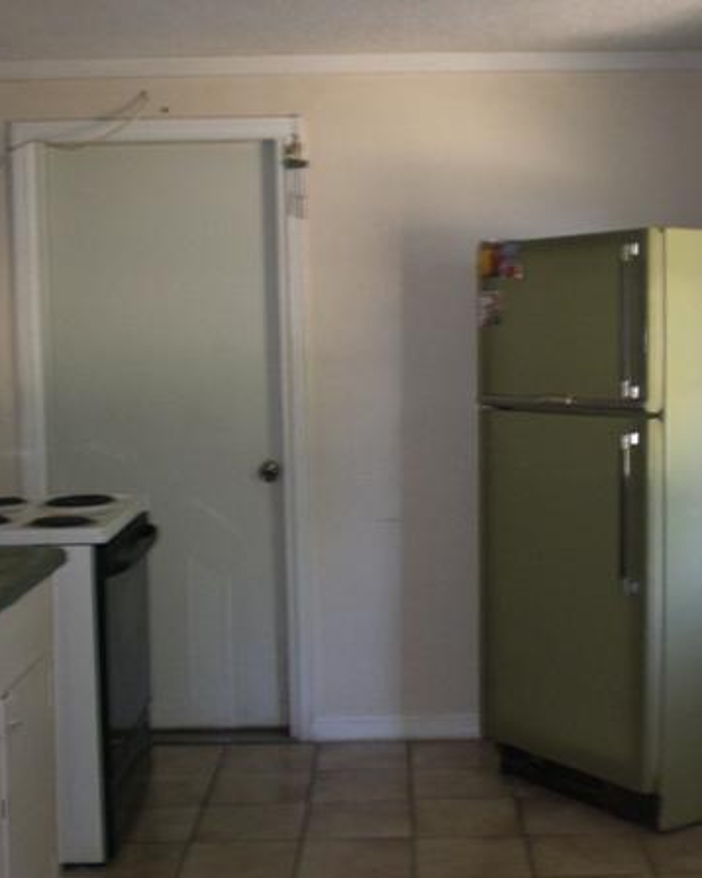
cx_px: 420
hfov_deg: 28.5
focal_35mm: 53
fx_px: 1377
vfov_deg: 35.4
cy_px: 455
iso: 200
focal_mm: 6.3
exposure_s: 1/30
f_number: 3.1
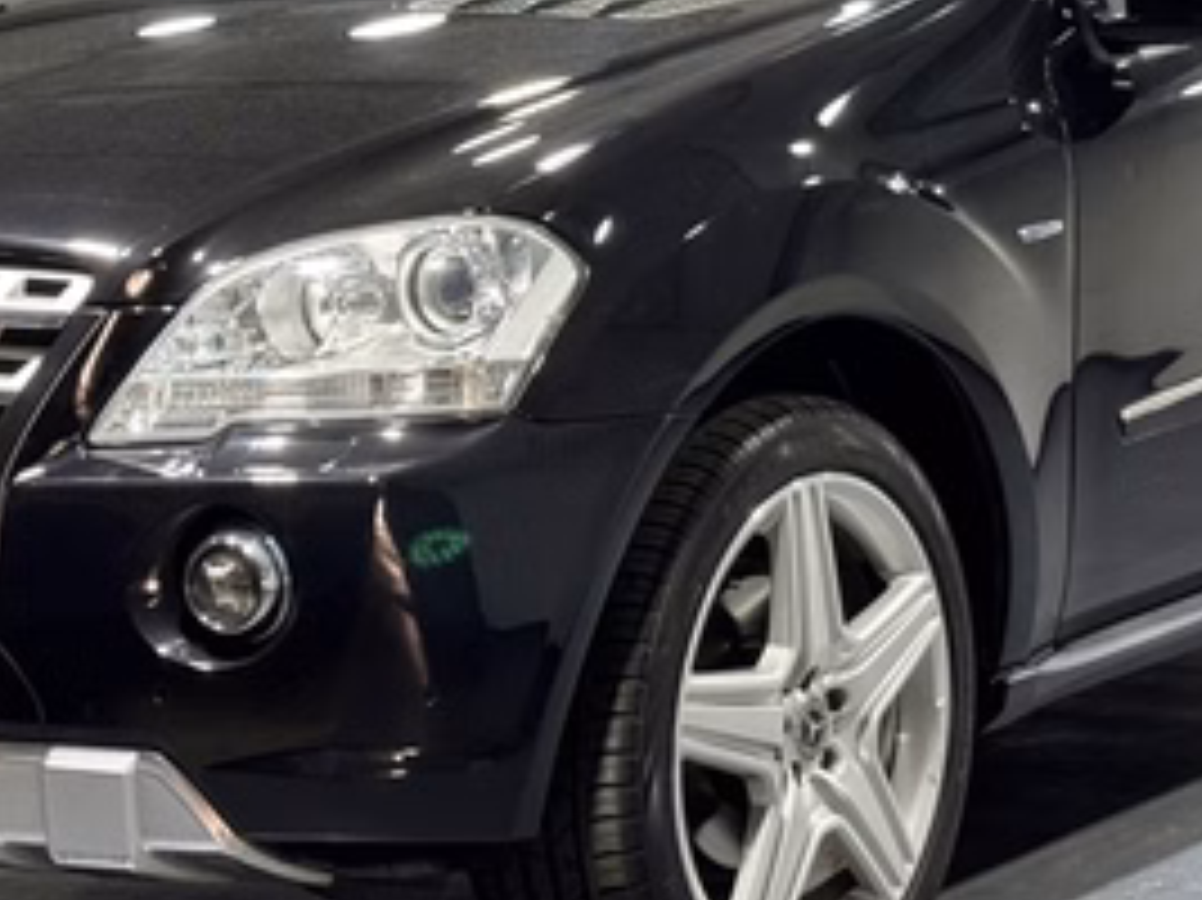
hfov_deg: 17.1
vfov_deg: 12.8
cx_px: 608
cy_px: 216
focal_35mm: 115
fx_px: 3991
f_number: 1.78
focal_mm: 6.76
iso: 100
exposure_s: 1/50
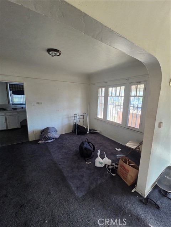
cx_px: 86
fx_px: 86
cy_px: 114
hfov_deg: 89.9
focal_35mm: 13
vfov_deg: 106.2
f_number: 2.2
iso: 250
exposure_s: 1/120
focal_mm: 2.2
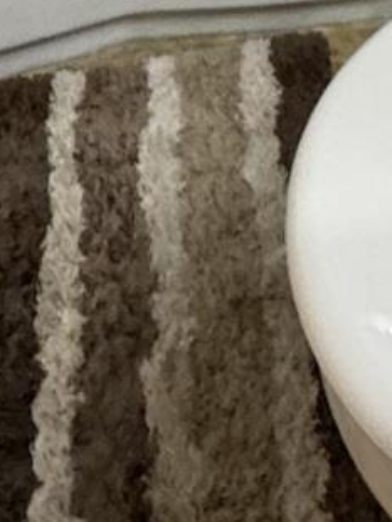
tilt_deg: -2.3
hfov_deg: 14.2
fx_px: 1568
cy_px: -1157
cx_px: 325
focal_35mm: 104
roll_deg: +1.3
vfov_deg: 10.5
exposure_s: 1/60
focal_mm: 2.22
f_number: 2.2
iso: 500
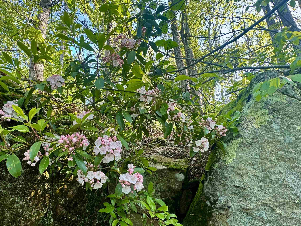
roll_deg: +0.2
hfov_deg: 83.9
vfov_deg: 68.0
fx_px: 165
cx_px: 124
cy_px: 136
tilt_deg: +16.3
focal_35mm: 19
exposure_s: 1/99
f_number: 2.2
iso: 80
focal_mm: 2.22
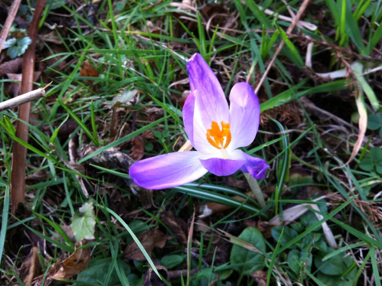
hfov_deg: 51.3
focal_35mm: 36
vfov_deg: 39.7
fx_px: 397
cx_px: 186
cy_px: 146
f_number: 2.8
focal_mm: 3.85
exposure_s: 1/30
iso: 80
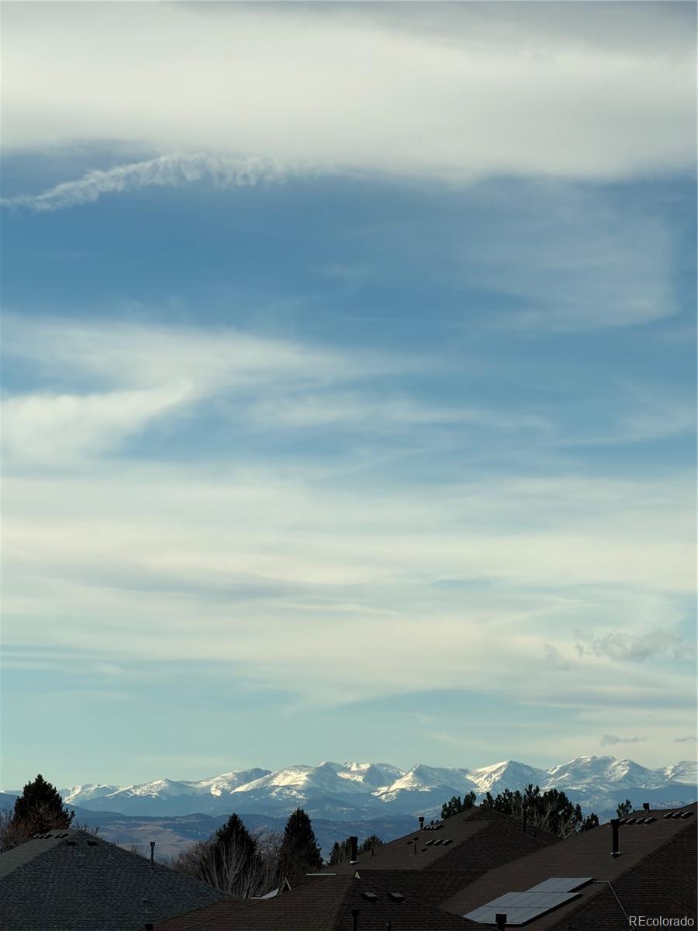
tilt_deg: +4.2
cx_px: 349
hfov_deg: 7.4
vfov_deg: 9.9
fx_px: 5377
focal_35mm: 200
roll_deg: +0.0
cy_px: 466
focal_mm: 16.89
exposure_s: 1/631
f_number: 2.8
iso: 25
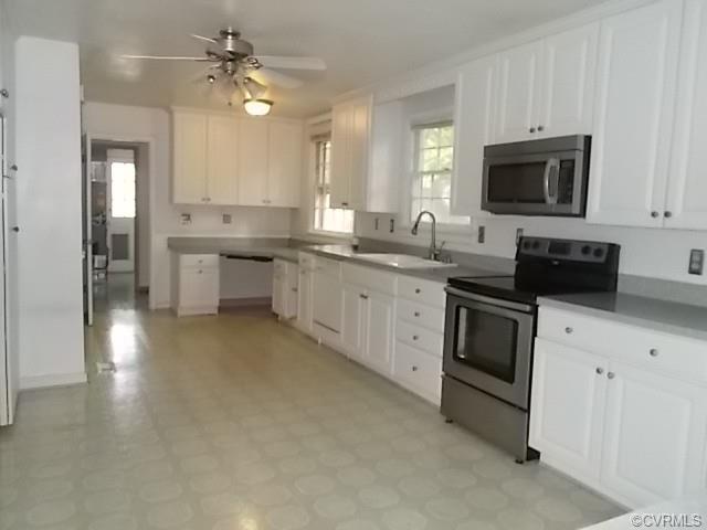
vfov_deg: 46.8
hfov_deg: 60.0
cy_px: 265
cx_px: 354
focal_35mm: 30
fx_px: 613
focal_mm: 5.3
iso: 320
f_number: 3.4
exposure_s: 1/25
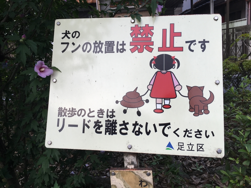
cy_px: 94
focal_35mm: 29
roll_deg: +2.5
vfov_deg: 48.2
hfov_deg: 61.7
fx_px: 210
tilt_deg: -12.1
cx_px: 126
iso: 25
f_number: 2.2
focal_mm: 4.15
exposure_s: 1/271
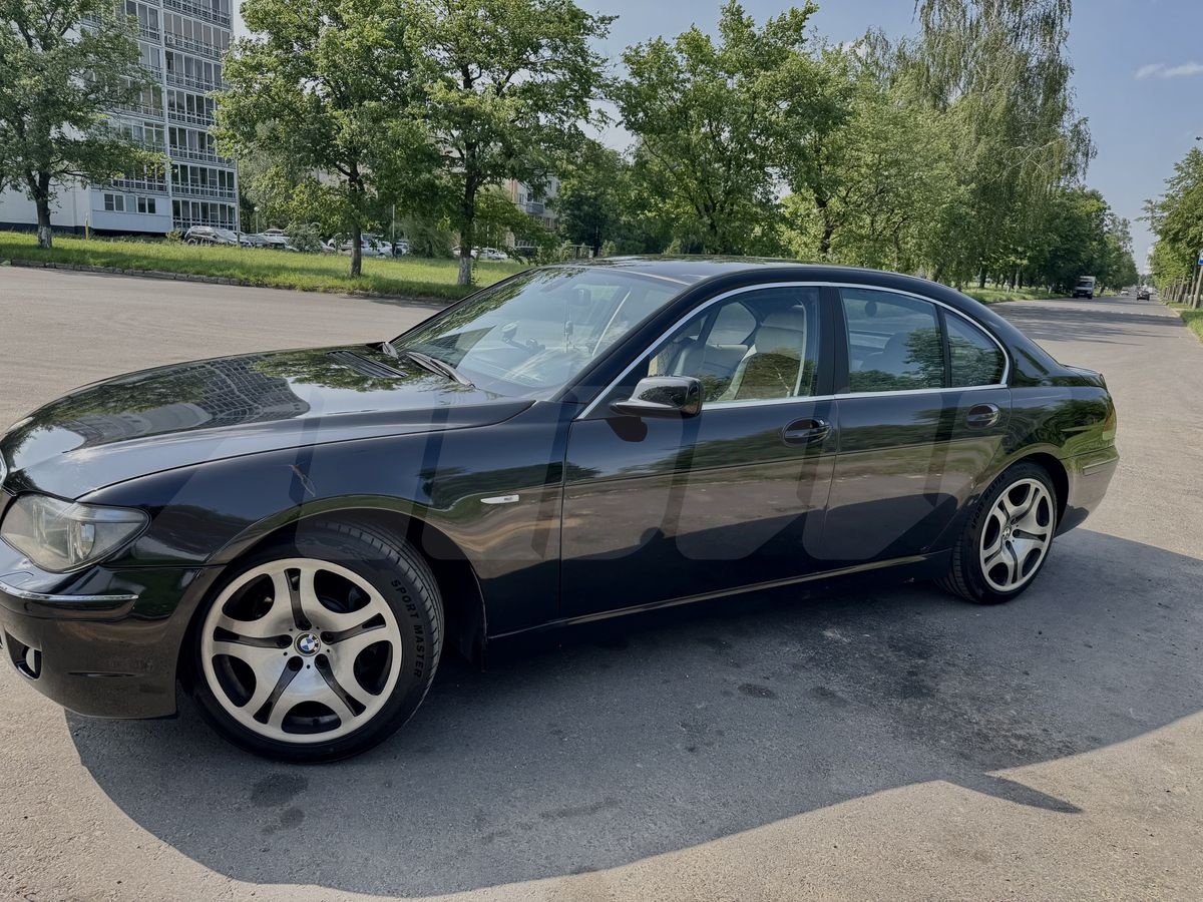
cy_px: 451
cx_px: 602
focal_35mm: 24
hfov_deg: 71.6
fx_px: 834
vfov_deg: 56.8
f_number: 1.78
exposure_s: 1/938
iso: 80
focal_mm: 6.76
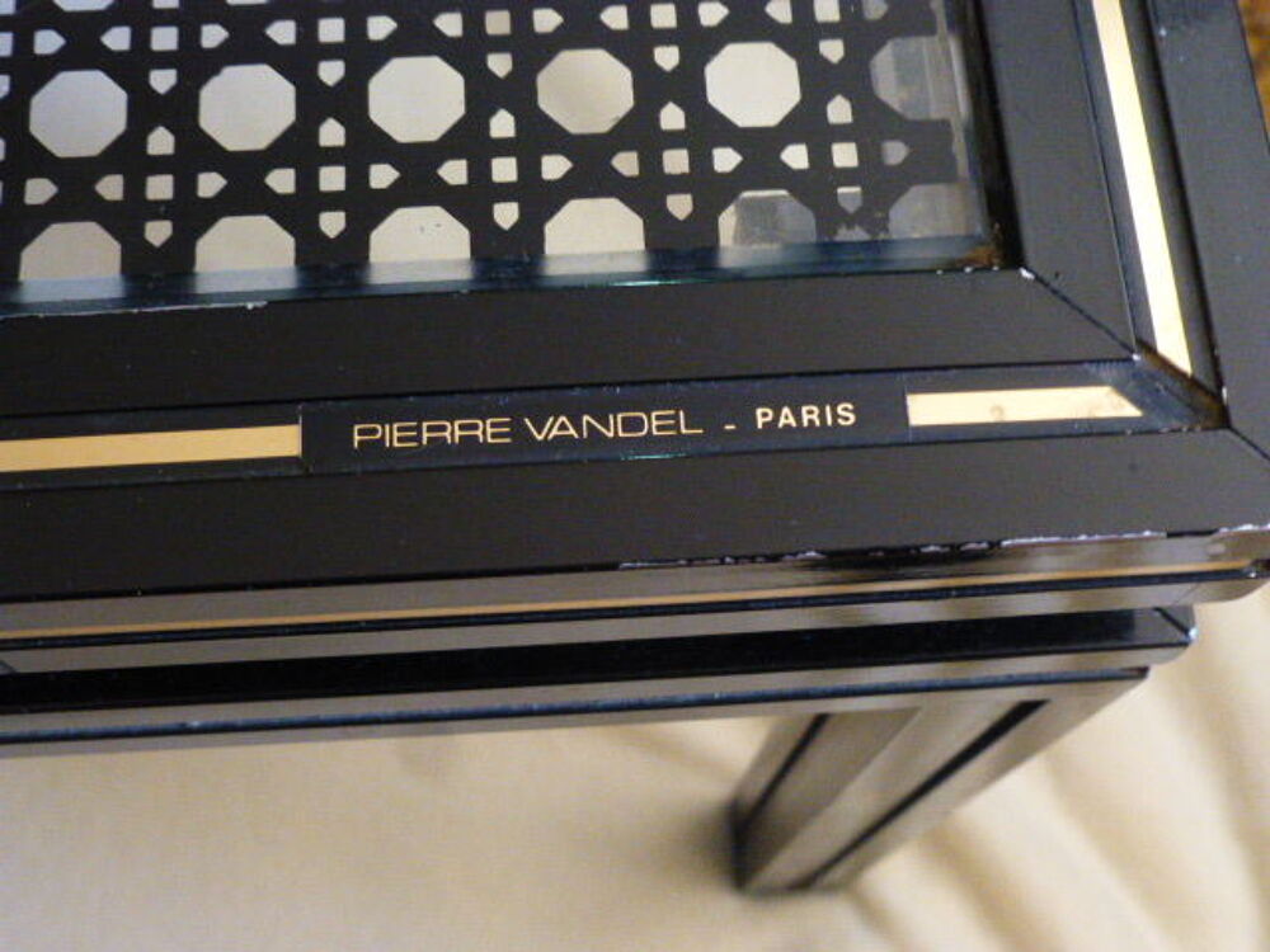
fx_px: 1724
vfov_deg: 30.9
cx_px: 635
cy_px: 476
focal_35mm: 47
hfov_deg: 40.4
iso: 1600
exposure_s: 1/15
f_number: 4.2
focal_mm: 8.5
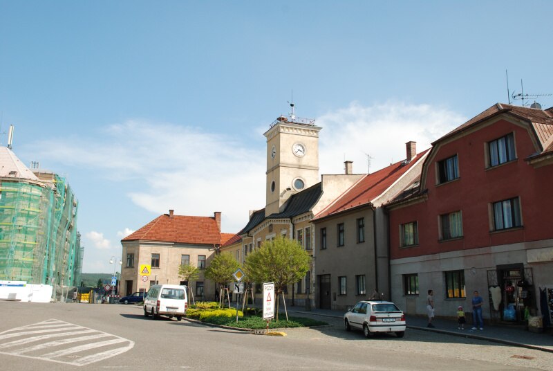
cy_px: 186
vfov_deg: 40.1
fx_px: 508
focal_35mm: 33
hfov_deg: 57.2
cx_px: 276
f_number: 9
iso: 200
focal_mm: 22
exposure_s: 1/320
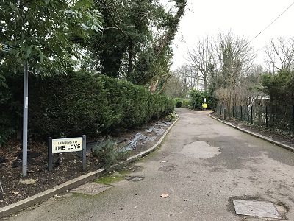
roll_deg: -0.3
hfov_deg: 63.4
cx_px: 147
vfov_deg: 49.7
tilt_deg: +0.1
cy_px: 110
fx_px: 238
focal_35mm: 28
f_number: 1.8
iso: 32
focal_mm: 3.99
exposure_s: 1/33
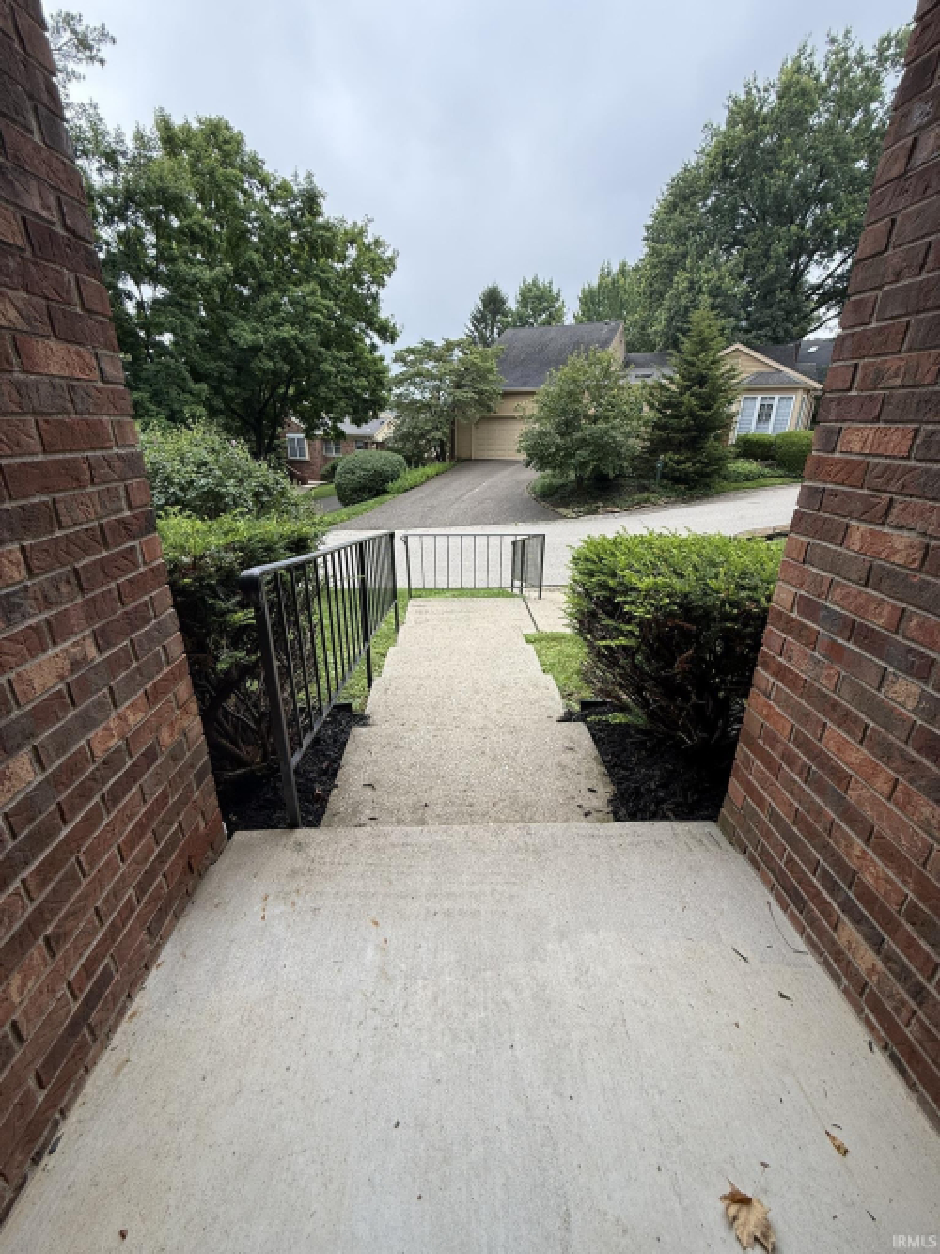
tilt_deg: -21.8
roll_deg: -0.5
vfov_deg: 102.1
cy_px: 627
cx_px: 470
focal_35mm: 14
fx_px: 507
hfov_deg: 85.7
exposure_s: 1/301
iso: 50
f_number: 2.2
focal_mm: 2.22
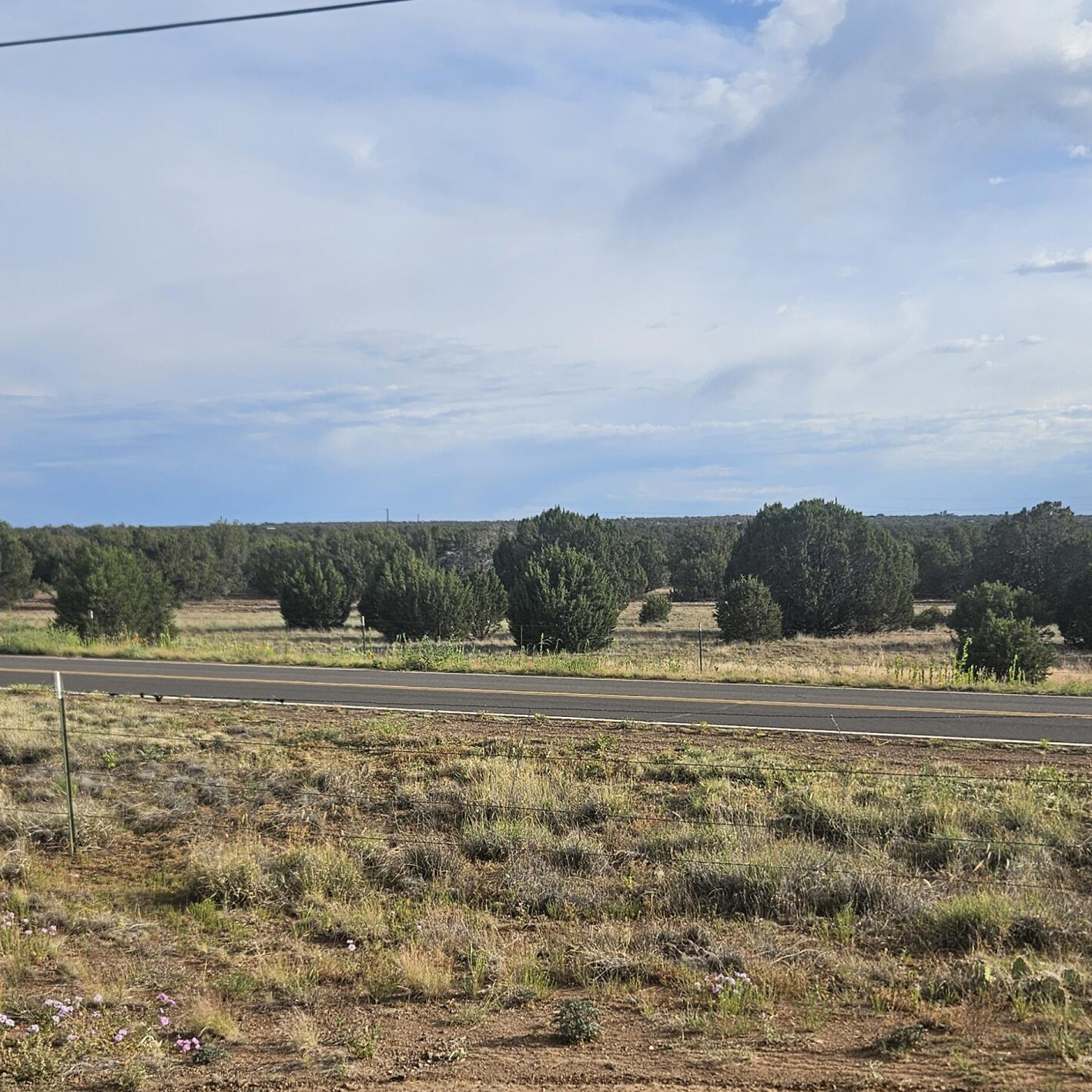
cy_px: 692
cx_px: 570
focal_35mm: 43
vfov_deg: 38.9
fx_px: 1535
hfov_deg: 39.2
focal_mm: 5.4
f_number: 1.8
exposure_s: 1/2423
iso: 25
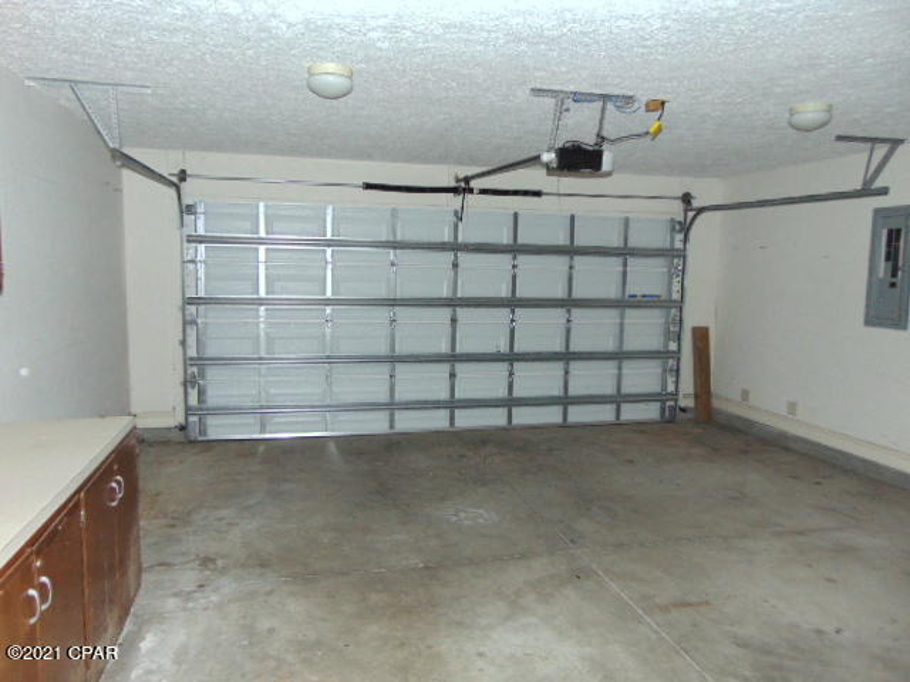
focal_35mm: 25
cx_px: 455
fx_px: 657
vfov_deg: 54.9
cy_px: 341
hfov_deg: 69.4
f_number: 3
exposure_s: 1/30
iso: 200
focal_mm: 4.5
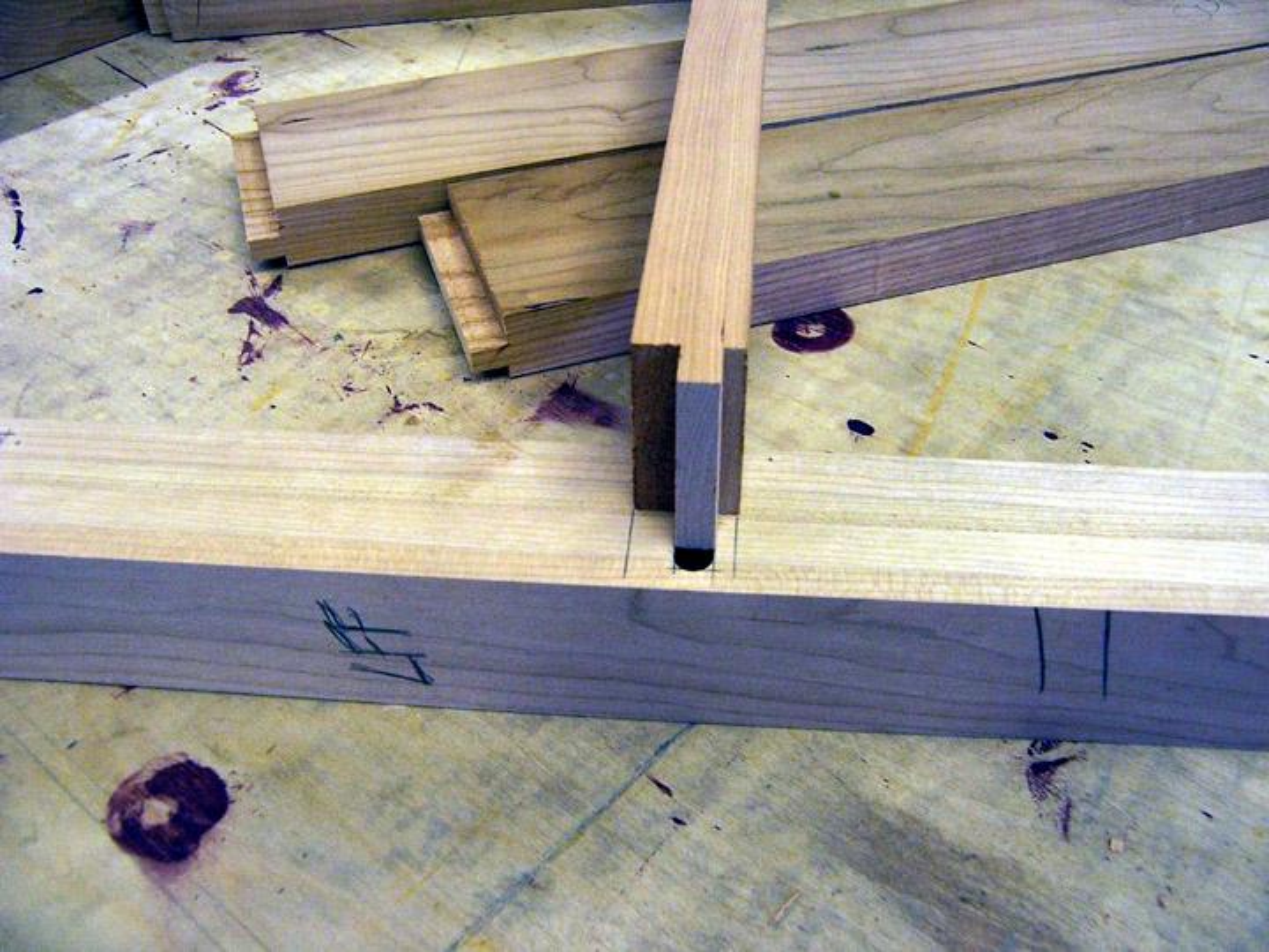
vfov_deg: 42.9
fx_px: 1210
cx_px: 634
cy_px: 476
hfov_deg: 55.4
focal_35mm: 33
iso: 140
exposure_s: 1/30
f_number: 3.4
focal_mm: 5.5
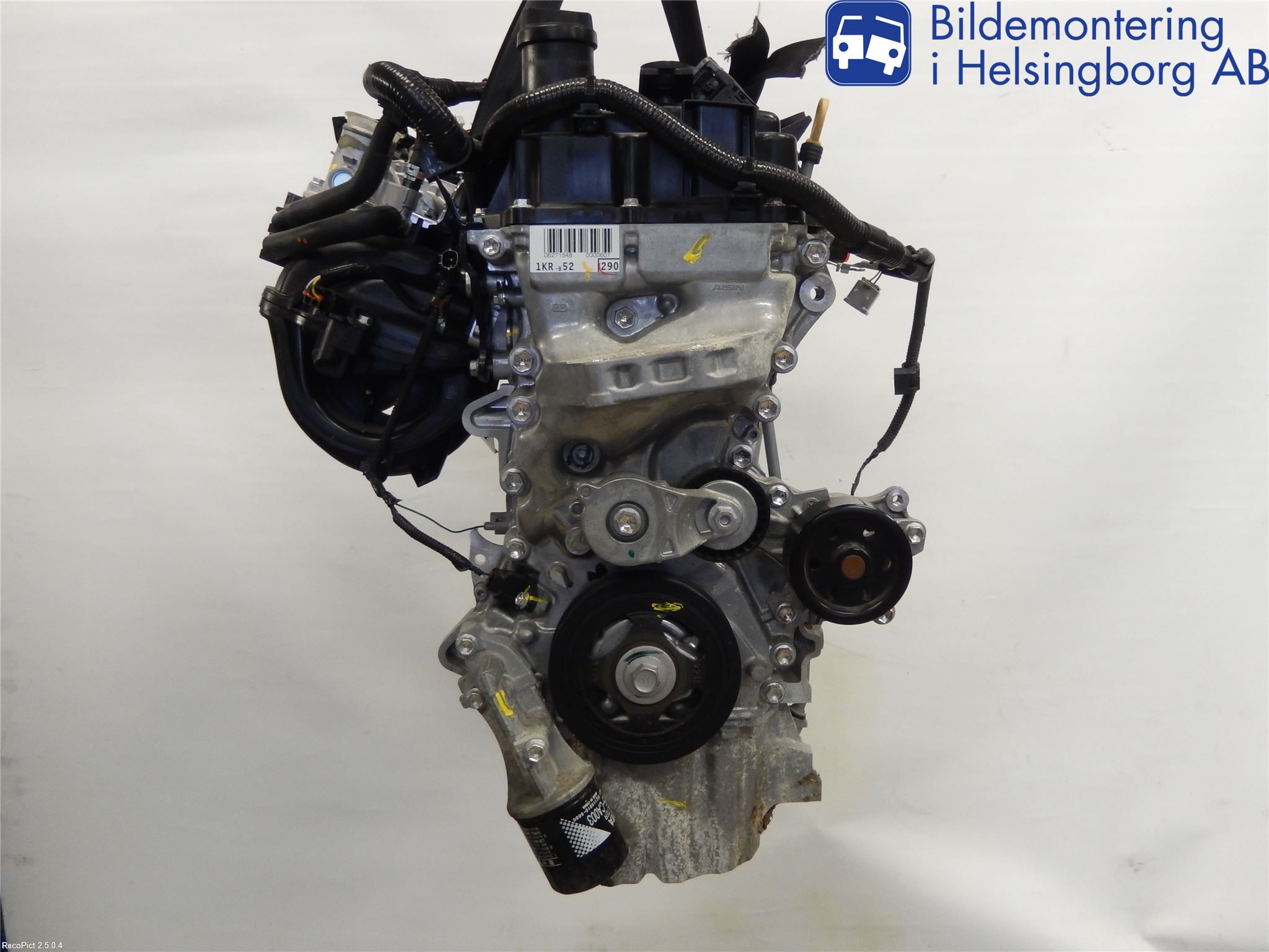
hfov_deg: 56.8
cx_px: 634
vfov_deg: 44.2
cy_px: 476
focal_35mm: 32
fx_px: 1173
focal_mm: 5.7
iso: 400
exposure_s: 1/25
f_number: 3.8
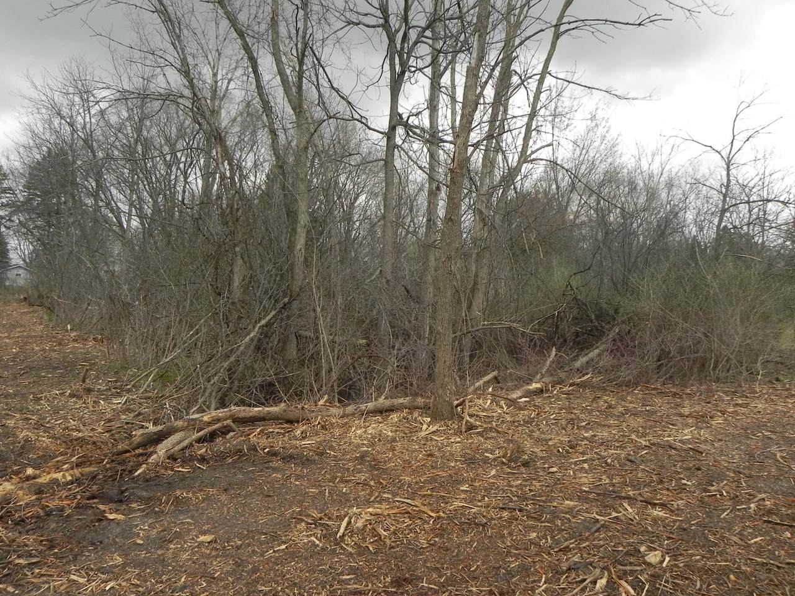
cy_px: 298
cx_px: 398
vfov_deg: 53.1
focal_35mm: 26
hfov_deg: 67.3
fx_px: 597
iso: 160
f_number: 6.3
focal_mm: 4.6
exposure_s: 1/274
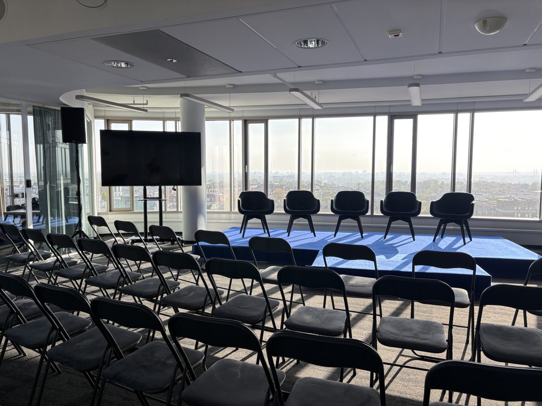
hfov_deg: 67.3
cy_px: 203
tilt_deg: -4.1
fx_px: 407
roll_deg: +0.5
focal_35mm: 26
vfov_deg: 53.1
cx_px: 271
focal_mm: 5.96
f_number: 1.6
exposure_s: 1/511
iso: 64
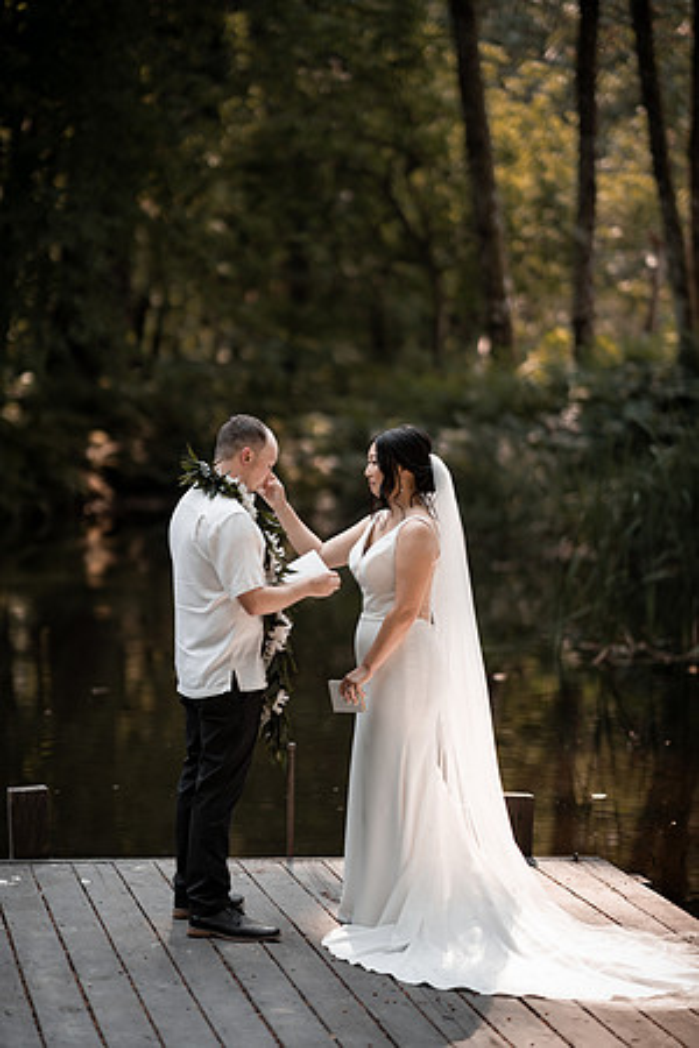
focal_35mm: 85
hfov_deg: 16.1
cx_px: 350
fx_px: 2475
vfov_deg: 23.9
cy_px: 524
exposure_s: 1/1600
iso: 100
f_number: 1.4
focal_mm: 85
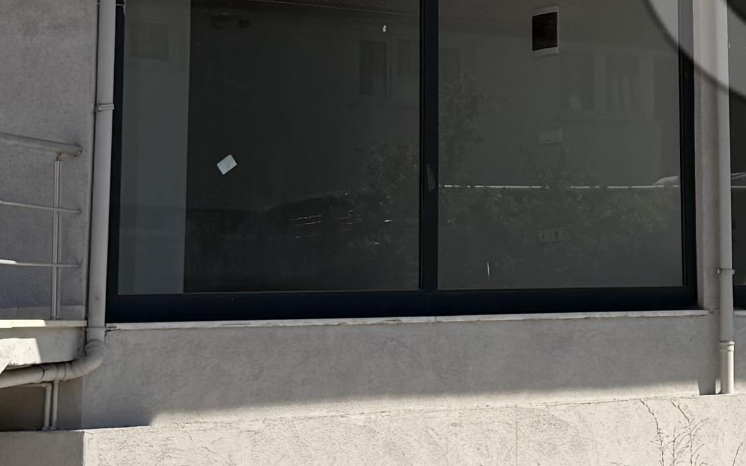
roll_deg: +1.8
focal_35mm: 121
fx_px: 2460
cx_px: 893
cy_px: -33
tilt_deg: +10.4
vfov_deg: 10.7
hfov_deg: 16.5
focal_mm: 6.76
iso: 80
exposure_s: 1/4167
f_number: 1.78
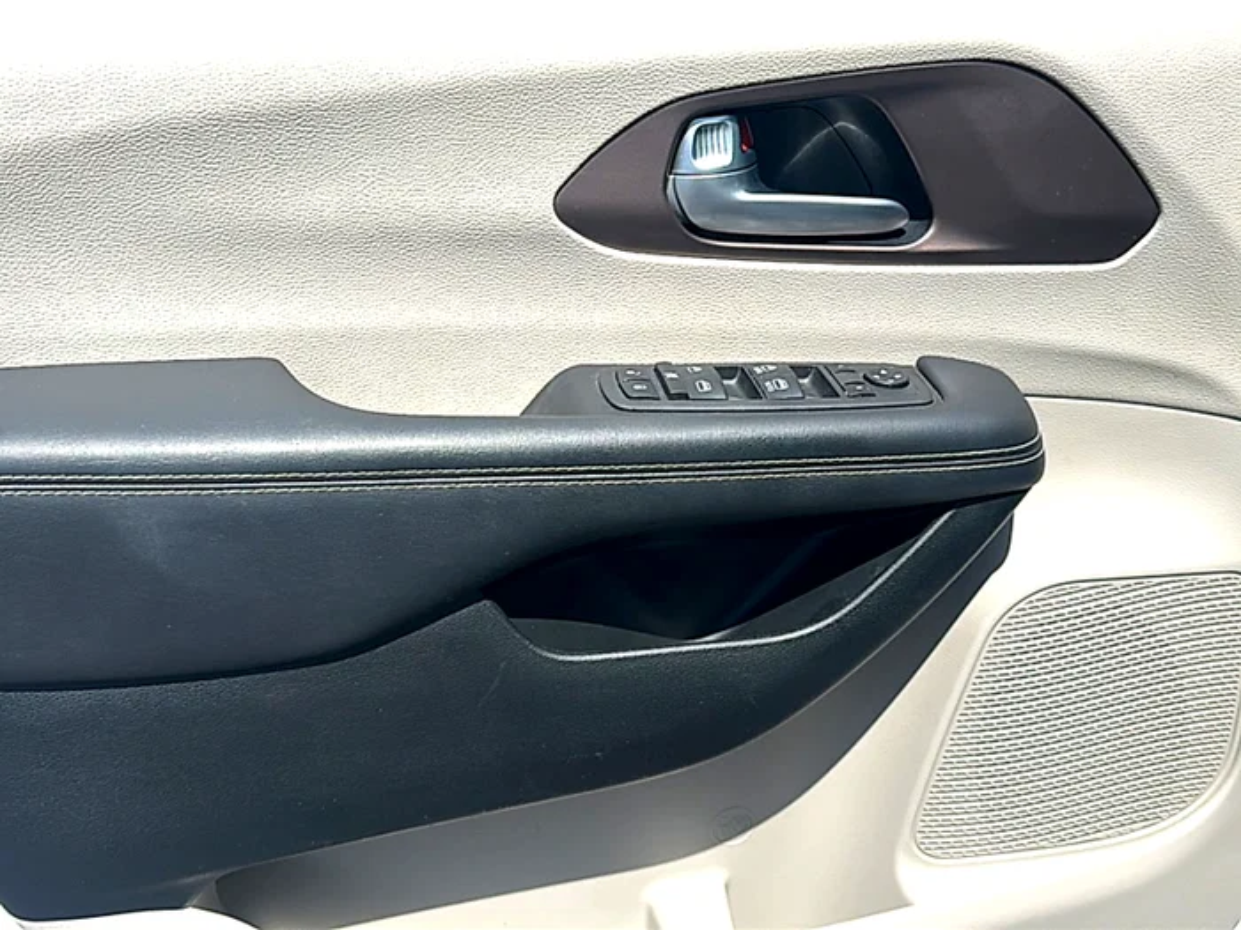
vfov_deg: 46.8
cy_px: 465
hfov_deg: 60.0
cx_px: 620
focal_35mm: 30
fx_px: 1076
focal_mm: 6.86
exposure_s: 1/4386
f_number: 1.78
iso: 80
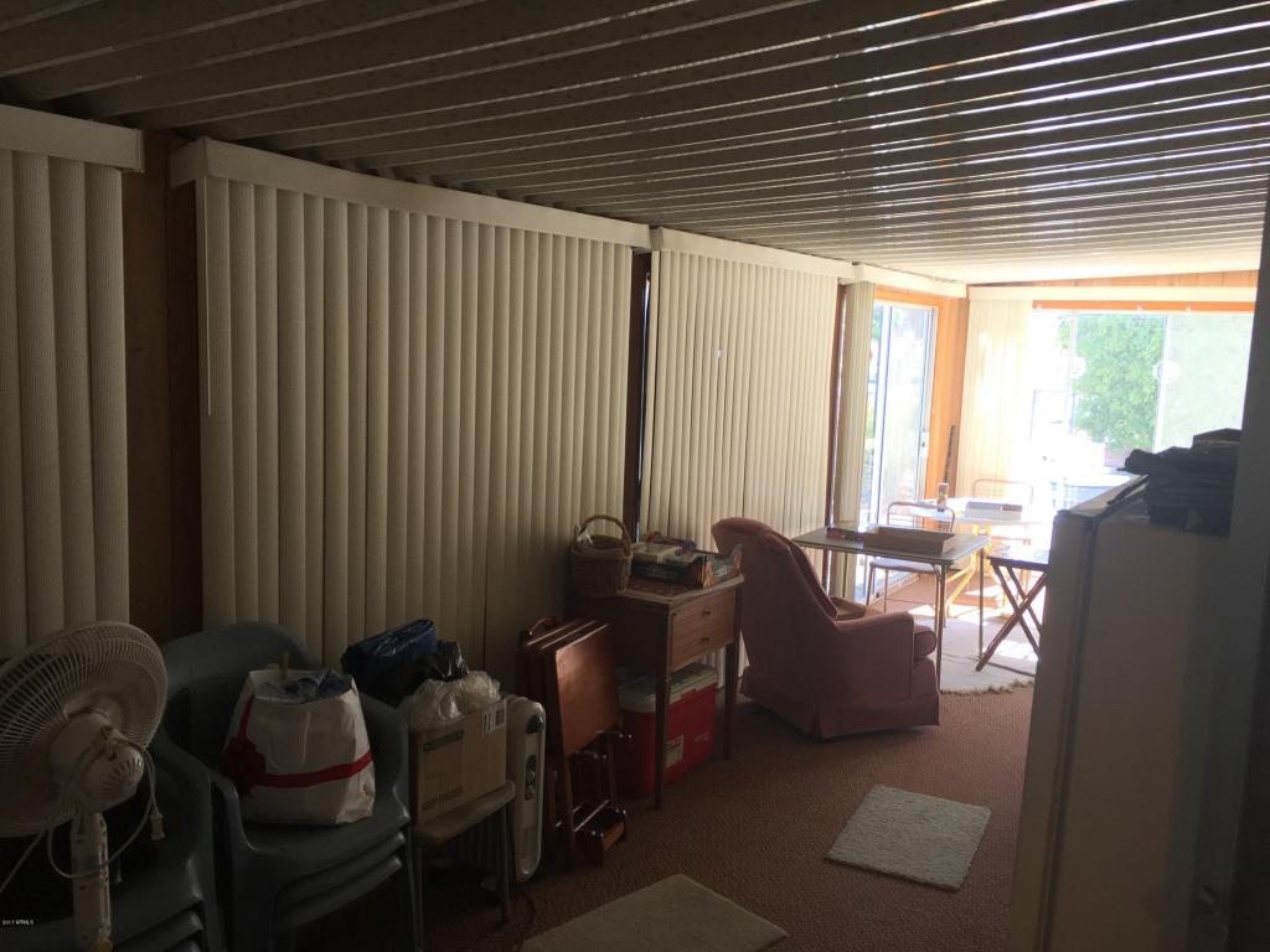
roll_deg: -2.4
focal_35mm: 29
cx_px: 635
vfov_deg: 48.2
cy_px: 476
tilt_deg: -5.5
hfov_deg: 61.7
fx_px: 1064
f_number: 2.2
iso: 32
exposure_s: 1/120
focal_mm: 4.15
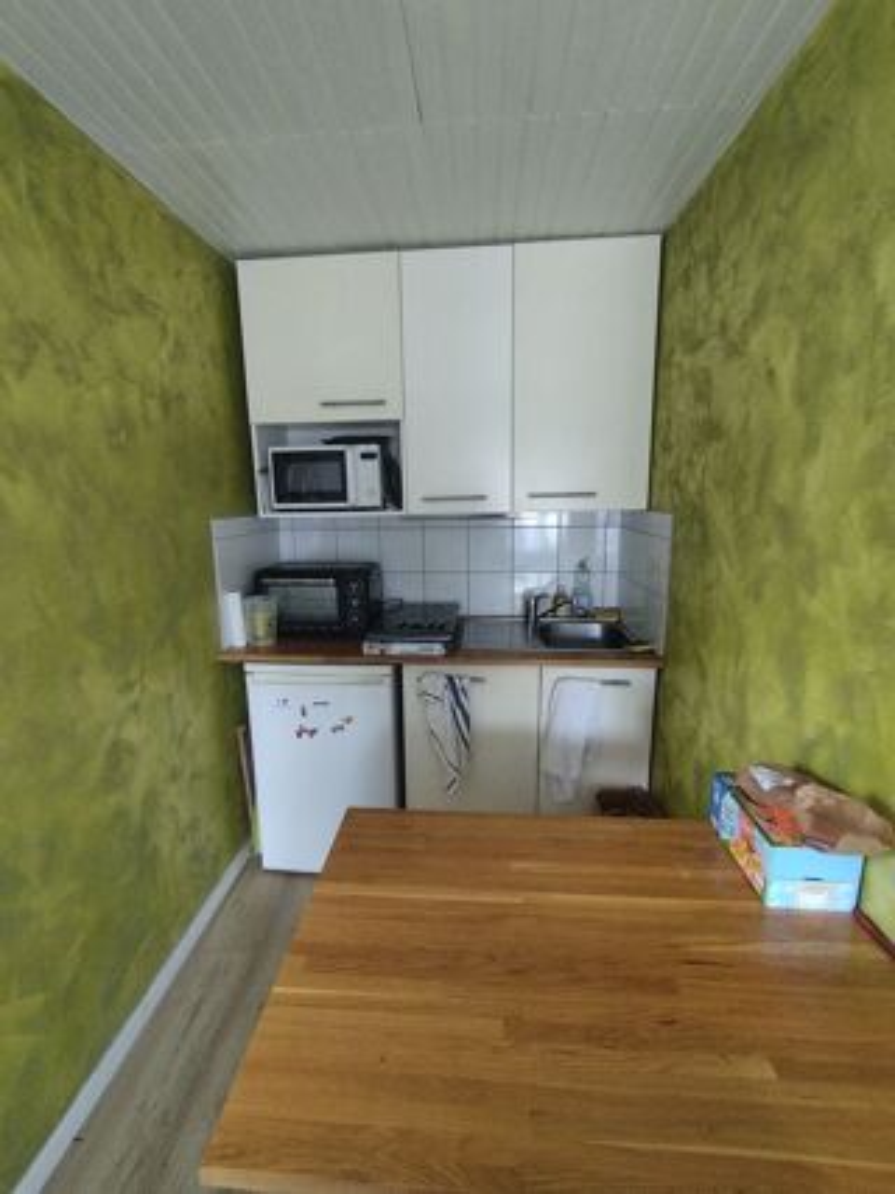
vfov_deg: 94.5
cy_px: 597
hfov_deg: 78.1
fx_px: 552
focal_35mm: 16
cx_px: 448
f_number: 2.2
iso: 250
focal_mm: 1.65
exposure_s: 1/25
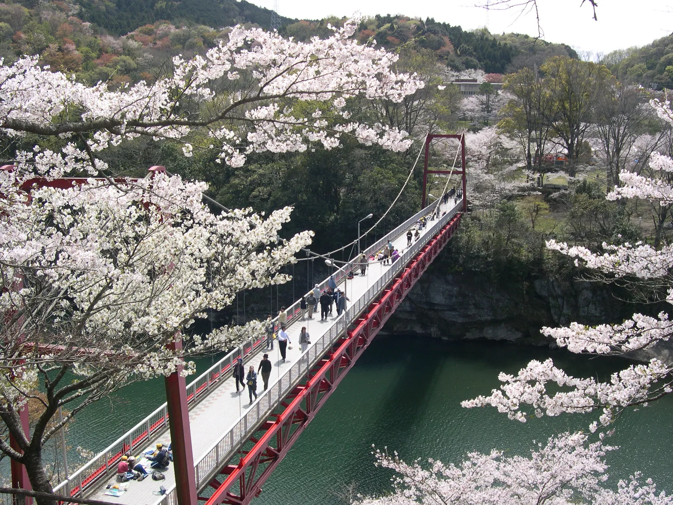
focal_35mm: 38
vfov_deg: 37.7
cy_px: 252
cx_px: 336
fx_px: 739
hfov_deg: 49.0
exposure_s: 1/138
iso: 100
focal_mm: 8
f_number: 7.6
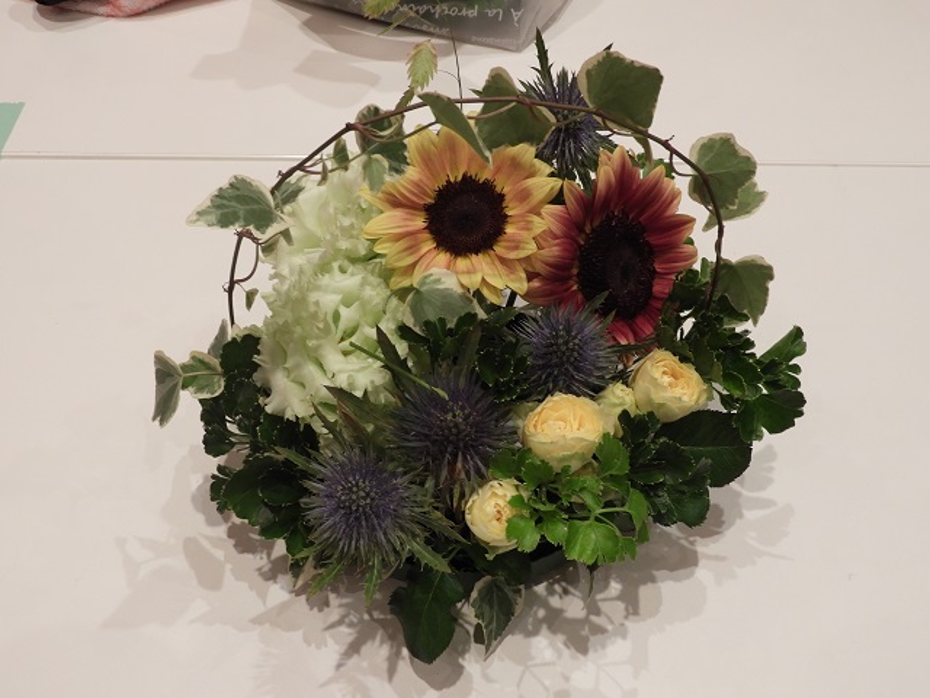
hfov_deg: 46.8
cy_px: 349
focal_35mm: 40
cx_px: 465
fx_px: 1075
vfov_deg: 36.0
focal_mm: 7.2
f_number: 3.8
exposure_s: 1/30
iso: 160
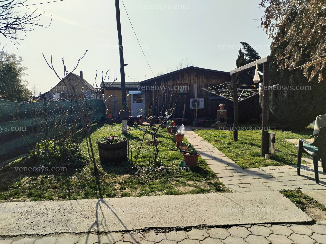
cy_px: 122
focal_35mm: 29
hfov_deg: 61.7
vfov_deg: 48.2
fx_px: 273
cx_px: 163
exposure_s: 1/3553
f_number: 1.8
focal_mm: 4.75
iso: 100
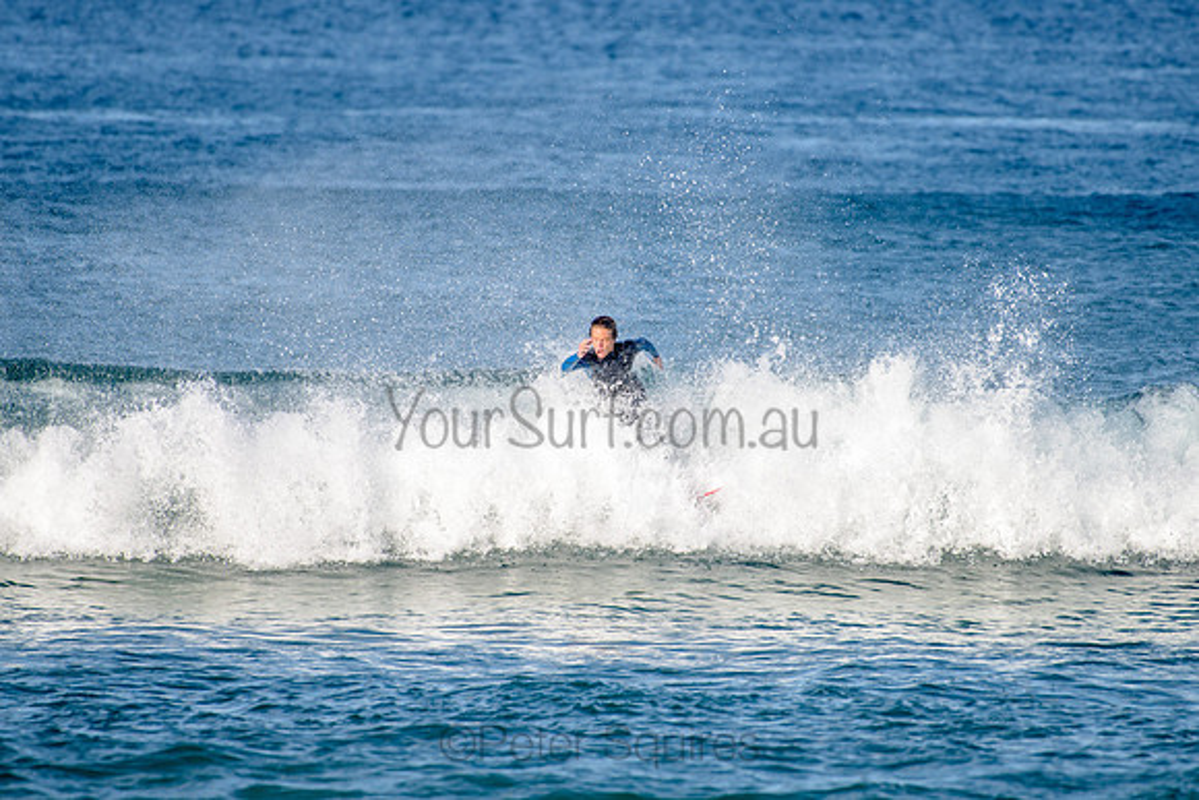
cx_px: 616
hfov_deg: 3.4
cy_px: 389
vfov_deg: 2.2
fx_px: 20430
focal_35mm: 613
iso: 250
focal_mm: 500
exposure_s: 1/2000
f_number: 5.6
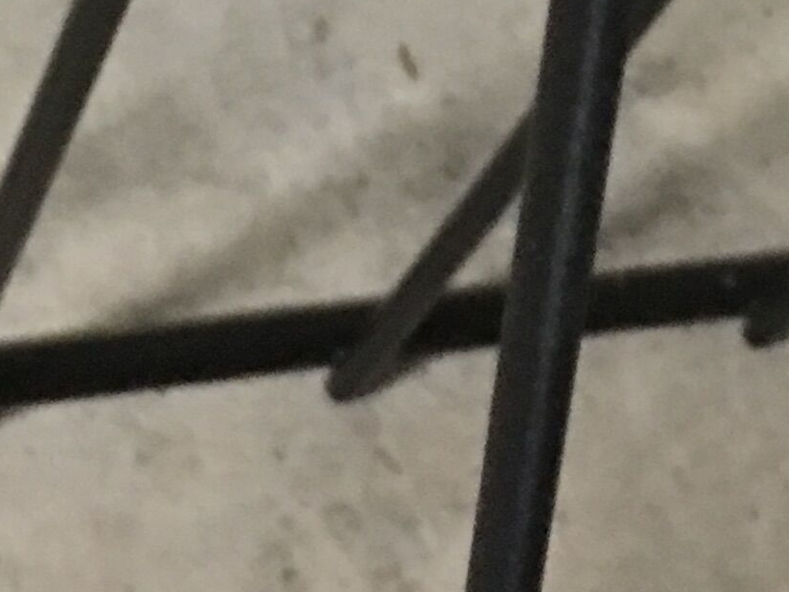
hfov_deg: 13.8
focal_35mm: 143
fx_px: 3258
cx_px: 568
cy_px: -175
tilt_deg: -52.2
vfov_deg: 10.2
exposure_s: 1/4
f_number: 2.2
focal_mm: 4.15
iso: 125
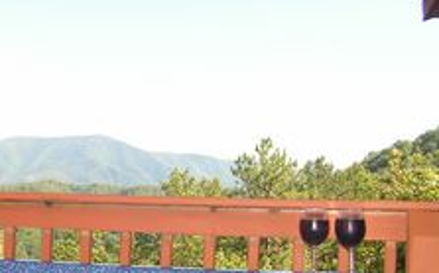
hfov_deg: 31.9
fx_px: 753
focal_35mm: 63
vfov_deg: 20.6
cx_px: 110
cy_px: 169
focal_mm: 6
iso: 100
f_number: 3.2
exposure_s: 1/400
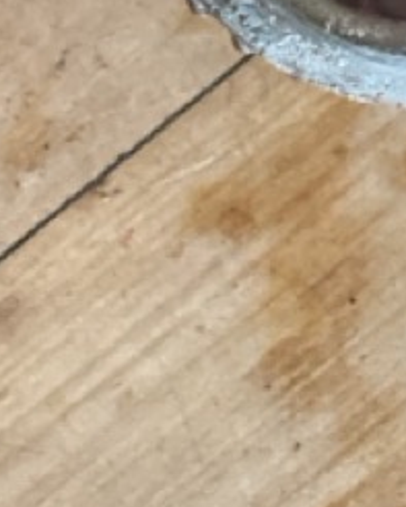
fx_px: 3963
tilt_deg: -83.8
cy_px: -779
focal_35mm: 264
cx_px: -99
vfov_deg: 6.9
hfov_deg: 5.8
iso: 250
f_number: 2
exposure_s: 1/88
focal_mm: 6
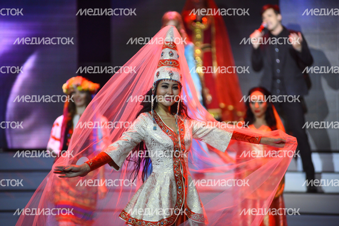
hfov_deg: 10.3
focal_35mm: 200
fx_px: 1884
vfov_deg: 6.9
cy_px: 113
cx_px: 170
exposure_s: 1/400
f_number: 2.8
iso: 3200
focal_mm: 200
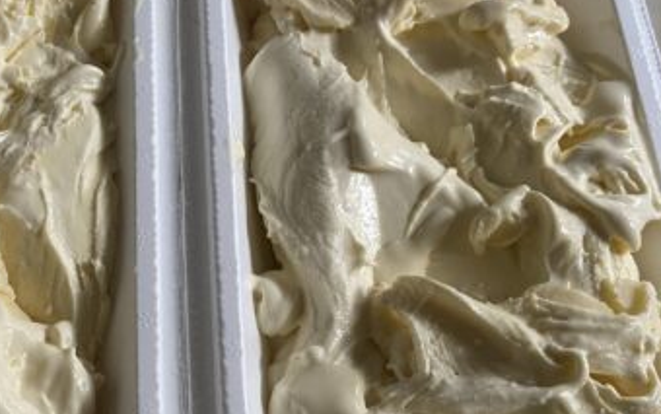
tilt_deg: -65.8
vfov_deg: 24.0
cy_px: 255
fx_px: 973
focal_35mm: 54
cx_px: 127
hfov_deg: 36.2
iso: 125
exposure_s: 1/68
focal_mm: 4.25
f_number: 1.8
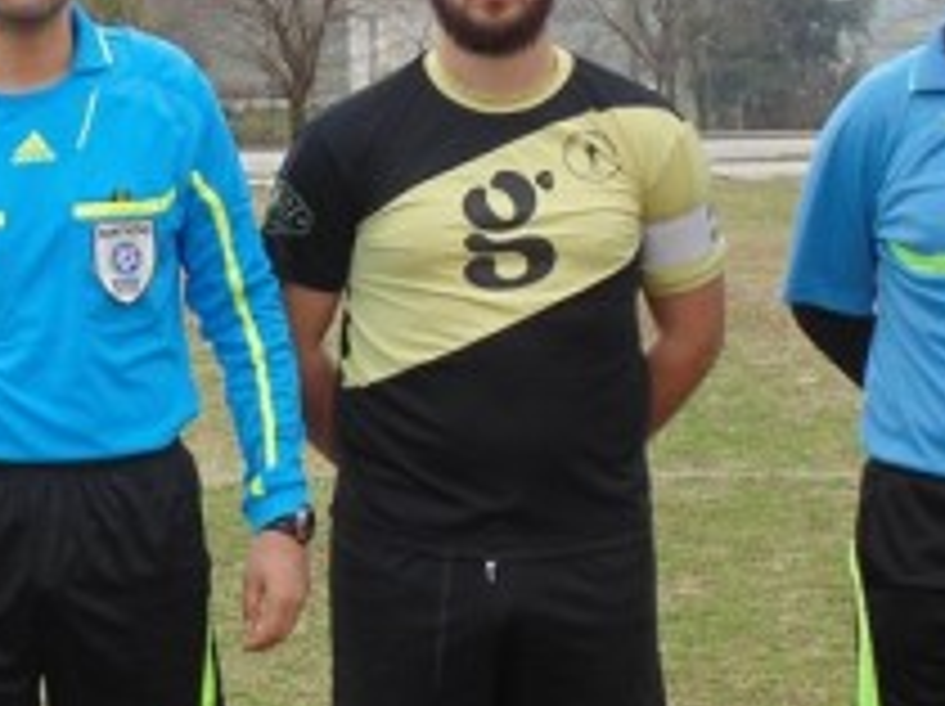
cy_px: 452
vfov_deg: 11.5
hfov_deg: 15.1
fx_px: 3518
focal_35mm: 129
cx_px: 54
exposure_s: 1/100
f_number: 3.6
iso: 80
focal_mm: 7.4
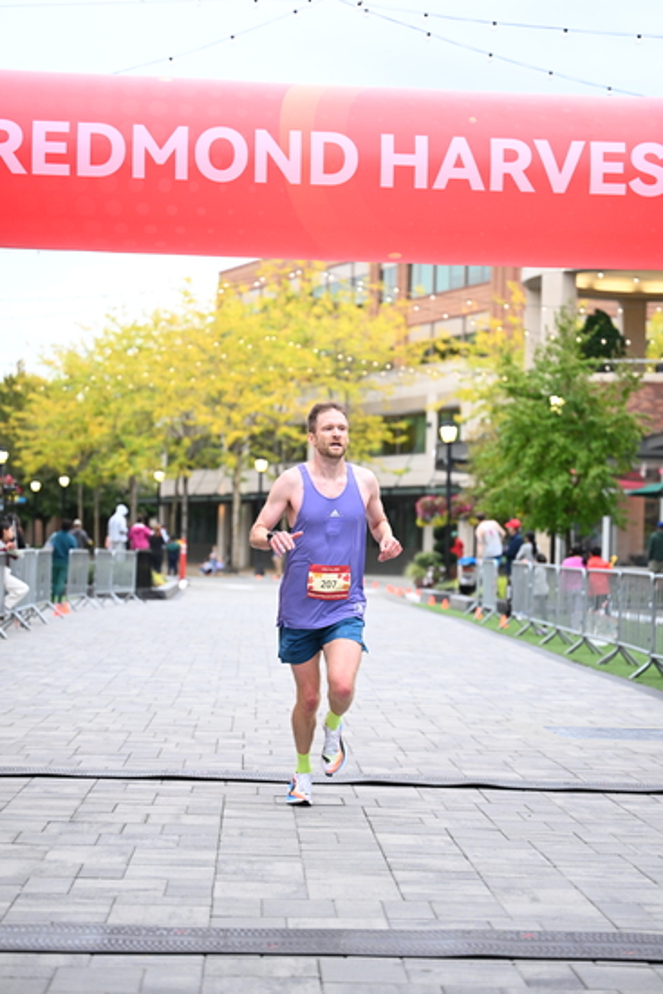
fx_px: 1932
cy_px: 497
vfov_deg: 28.8
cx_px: 332
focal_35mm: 70
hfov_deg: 19.5
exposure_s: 1/800
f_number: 2.8
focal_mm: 70
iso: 1600
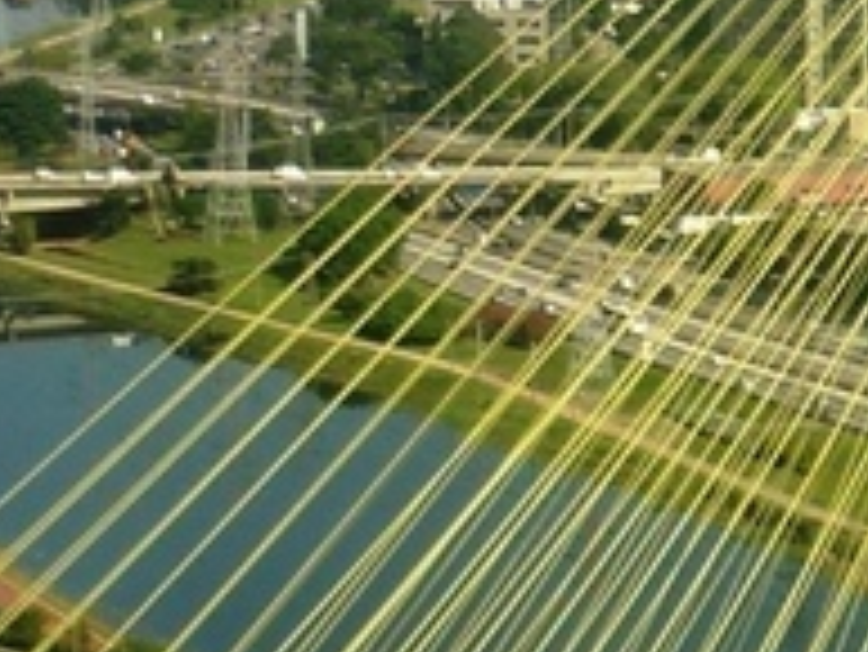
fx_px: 4968
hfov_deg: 9.4
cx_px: 1700
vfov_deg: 7.5
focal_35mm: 198
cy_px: 209
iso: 80
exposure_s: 1/250
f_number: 2.8
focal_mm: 5.5
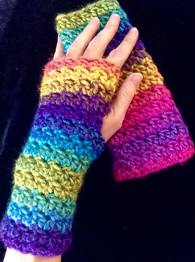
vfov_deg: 55.4
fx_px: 249
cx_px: 98
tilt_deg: -80.8
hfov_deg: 42.8
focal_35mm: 33
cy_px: 131
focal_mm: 3.3
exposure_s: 1/15
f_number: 2.4
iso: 640
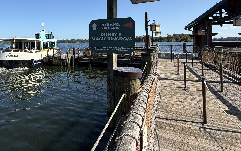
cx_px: 72
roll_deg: +1.0
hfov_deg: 71.6
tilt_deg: +1.2
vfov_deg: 49.3
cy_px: 40
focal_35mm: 24
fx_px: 158
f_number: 2.2
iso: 50
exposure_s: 1/1961
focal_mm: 2.22
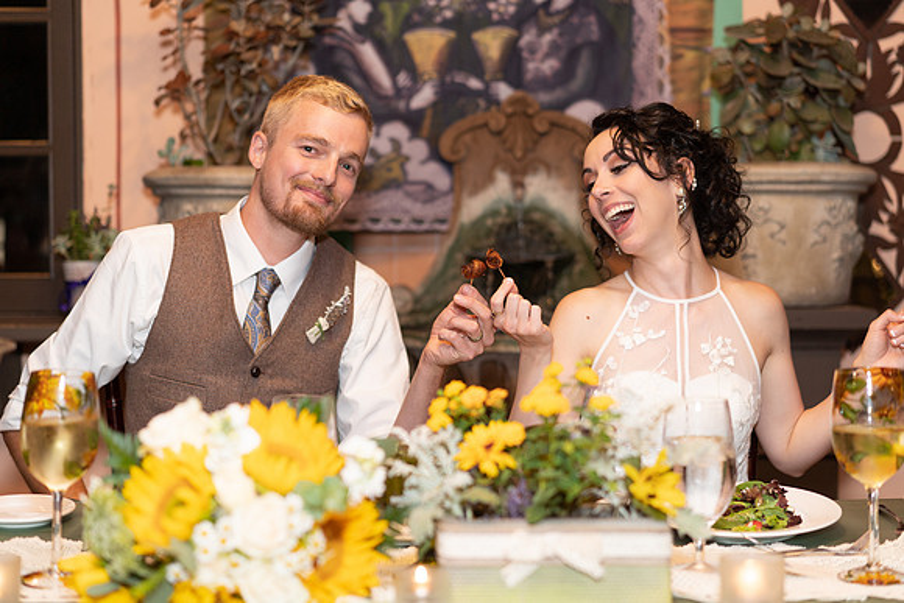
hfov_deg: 36.2
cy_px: 302
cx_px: 452
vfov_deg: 24.6
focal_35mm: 55
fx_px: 1381
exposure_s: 1/200
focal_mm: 55
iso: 500
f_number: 2.2
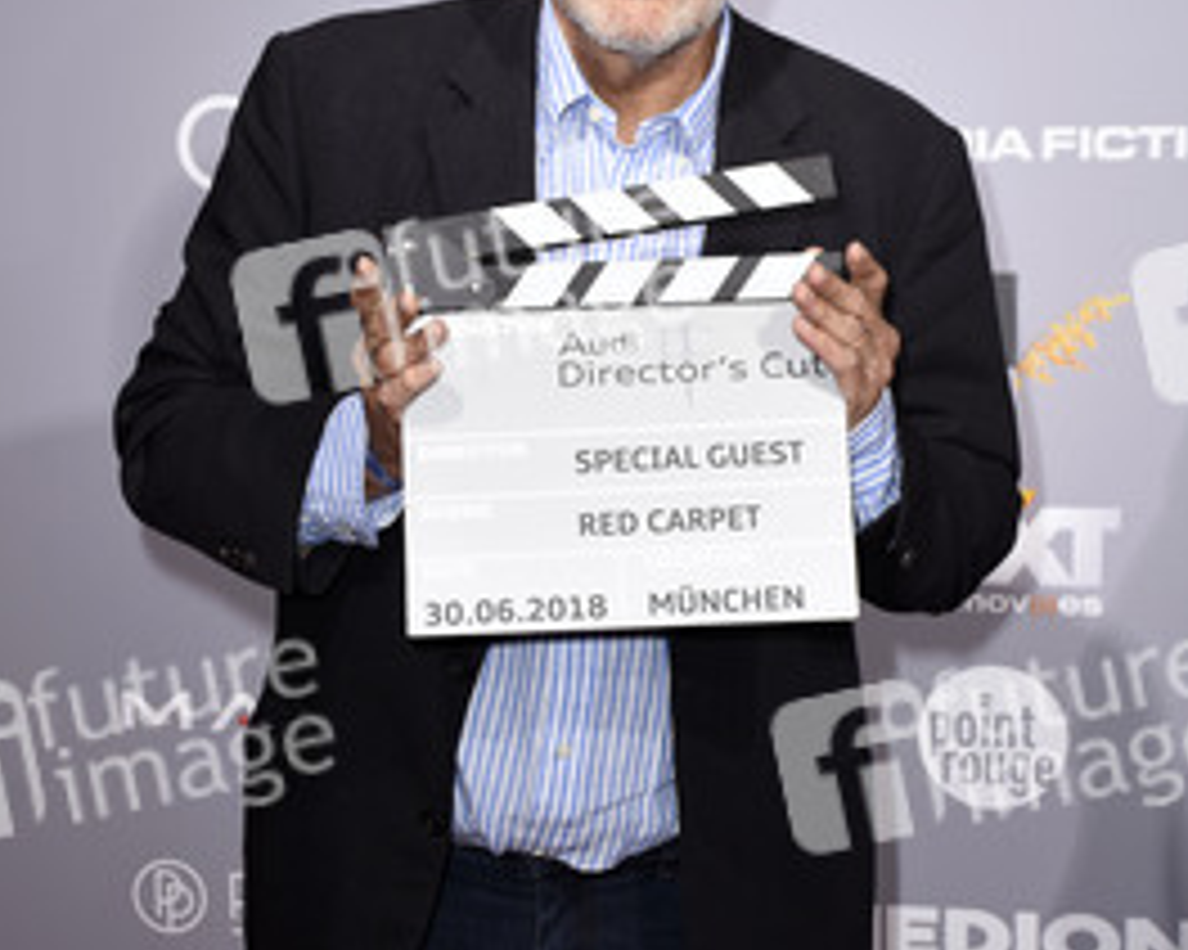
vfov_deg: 20.5
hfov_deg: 25.5
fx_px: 2626
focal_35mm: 75
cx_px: 594
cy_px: 522
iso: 320
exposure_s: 1/160
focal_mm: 35
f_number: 6.3
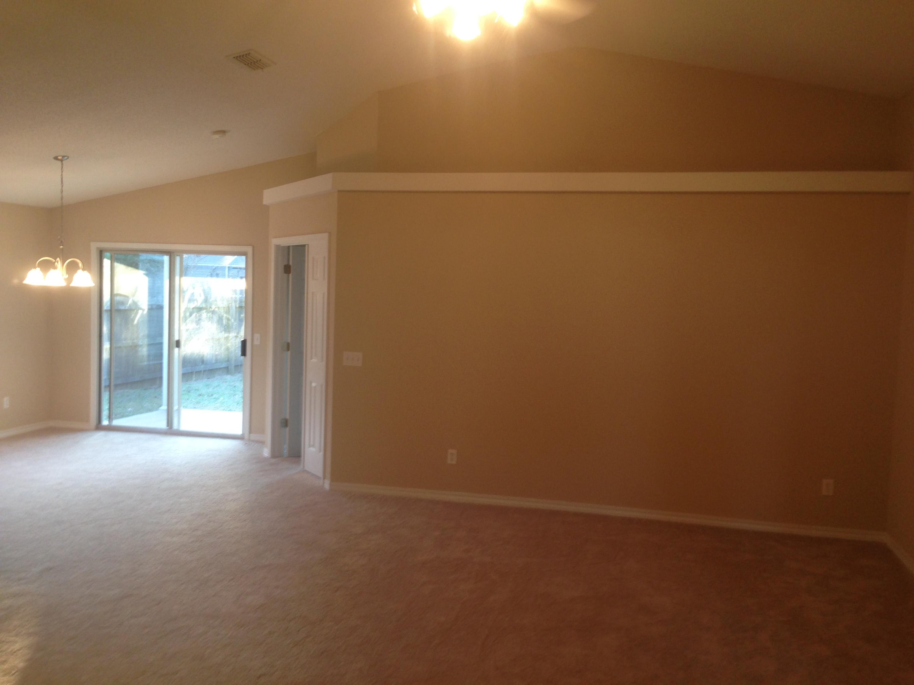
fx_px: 871
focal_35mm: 33
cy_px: 342
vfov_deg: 42.9
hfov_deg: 55.4
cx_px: 457
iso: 64
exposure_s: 1/20
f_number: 2.4
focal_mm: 4.12
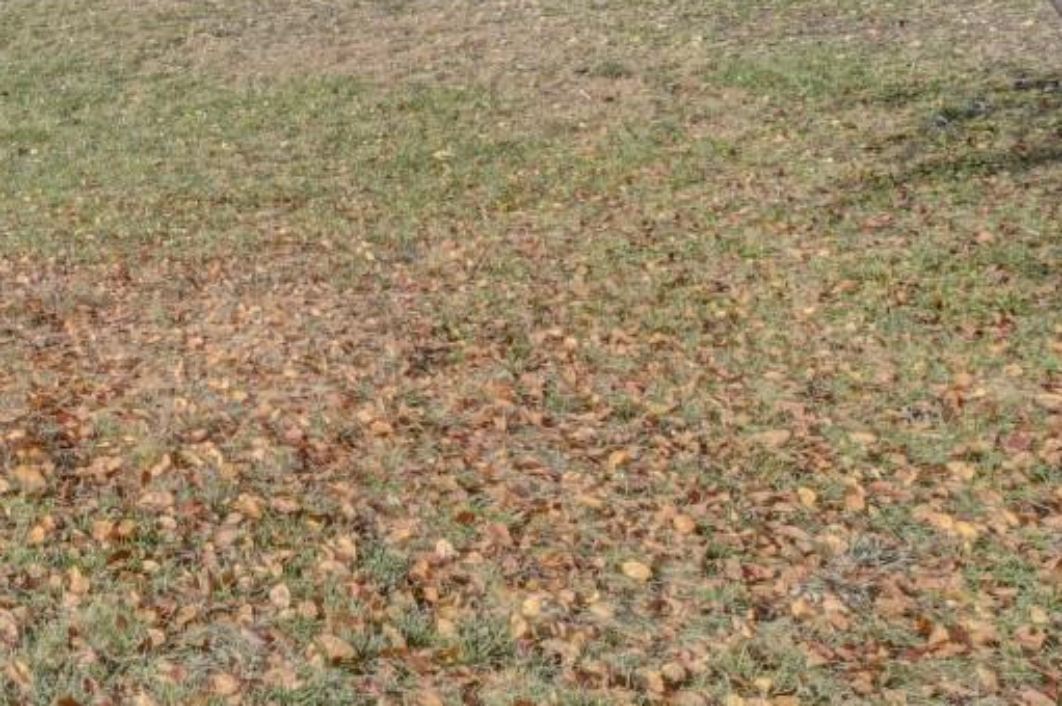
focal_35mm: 47
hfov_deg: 33.7
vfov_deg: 27.2
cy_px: 19
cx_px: -224
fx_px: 1386
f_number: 8
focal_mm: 10
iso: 400
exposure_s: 1/160
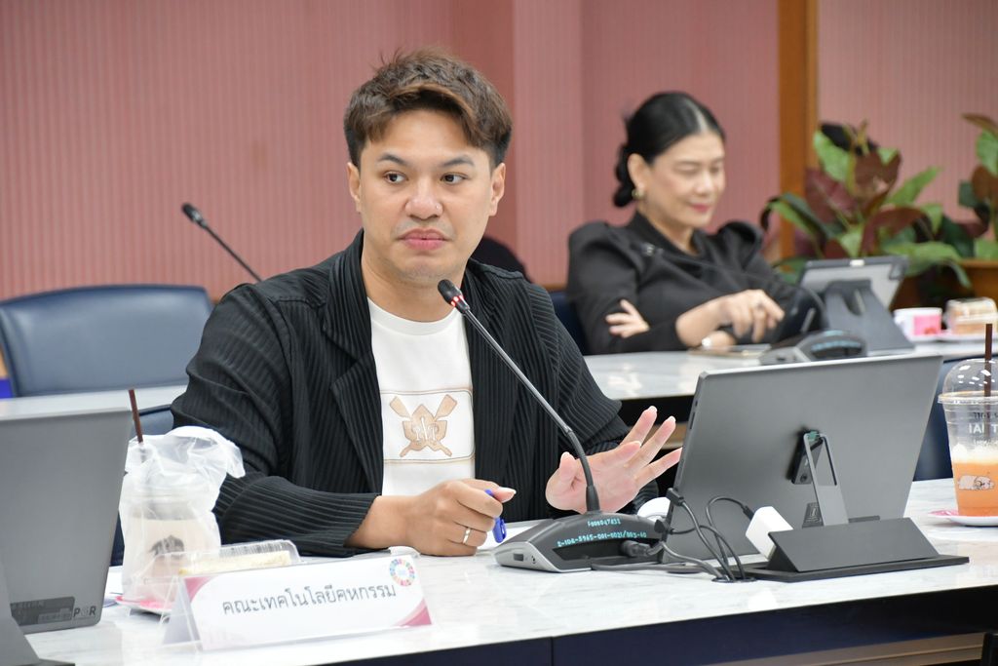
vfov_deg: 7.3
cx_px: 499
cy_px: 333
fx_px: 5184
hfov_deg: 11.0
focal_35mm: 187
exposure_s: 1/125
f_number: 6
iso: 2500
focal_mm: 125
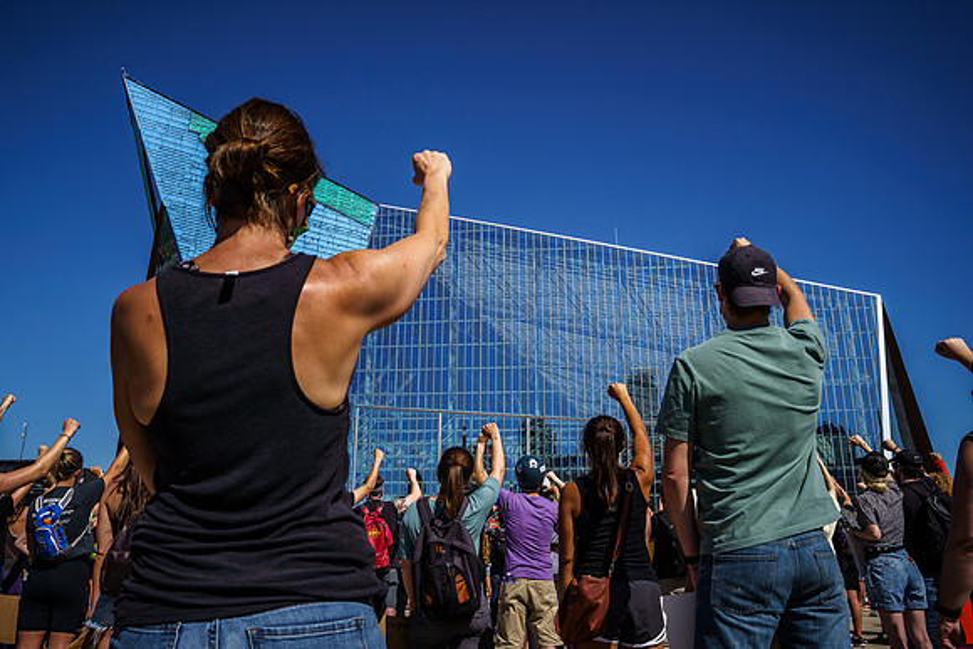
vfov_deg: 47.1
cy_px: 330
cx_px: 442
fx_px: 745
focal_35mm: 28
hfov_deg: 66.2
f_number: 9
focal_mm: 25.1
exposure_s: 1/1000
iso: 200
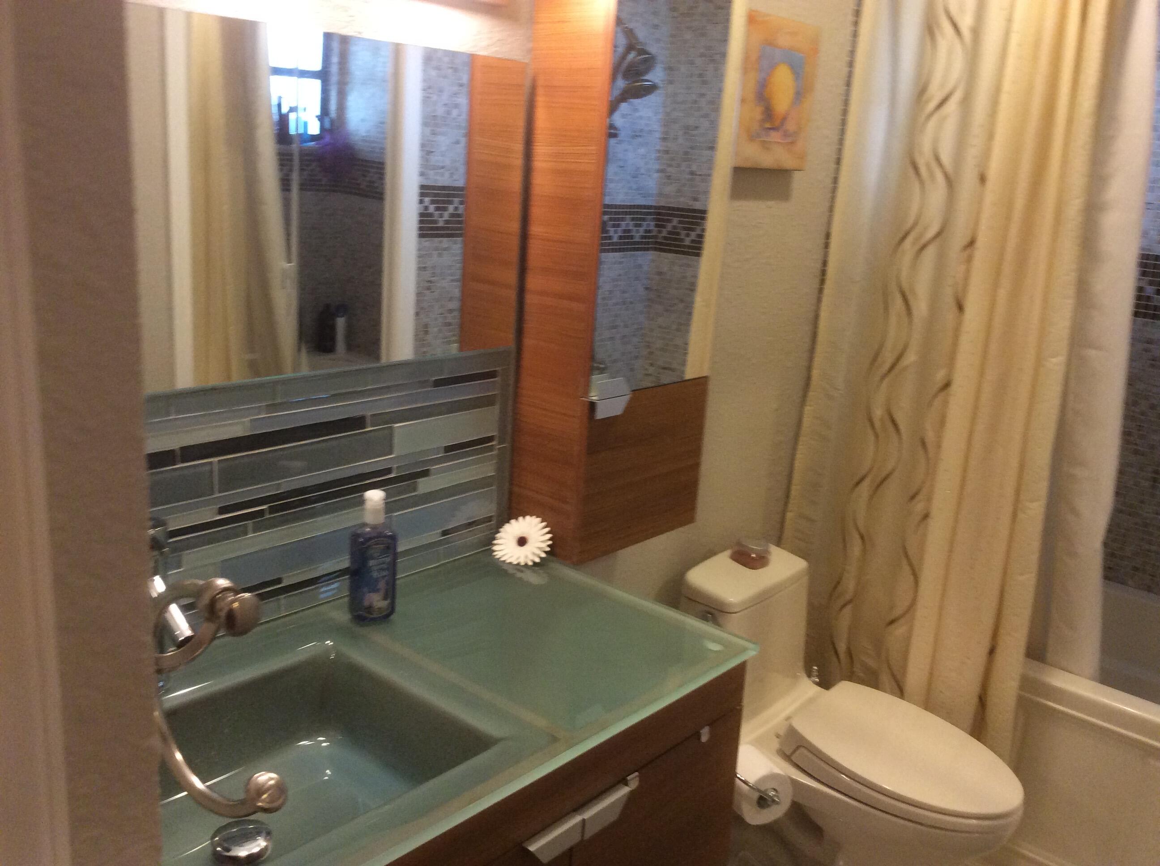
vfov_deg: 44.1
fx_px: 1071
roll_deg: -4.3
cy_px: 433
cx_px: 580
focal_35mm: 32
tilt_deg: -15.7
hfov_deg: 56.9
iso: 160
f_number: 2.4
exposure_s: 1/24
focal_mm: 3.3
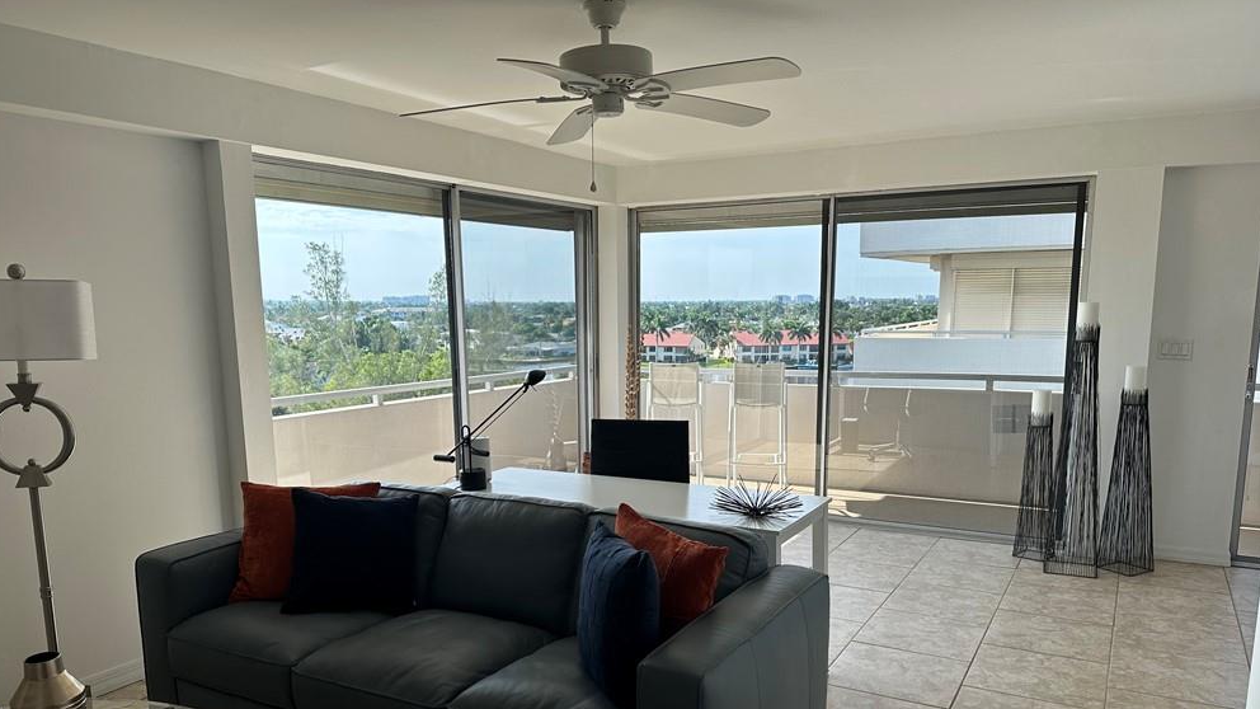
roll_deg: +0.1
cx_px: 635
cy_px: 455
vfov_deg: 42.5
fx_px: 902
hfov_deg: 69.9
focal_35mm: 27
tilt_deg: -8.7
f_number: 1.78
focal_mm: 6.86
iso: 80
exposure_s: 1/1198
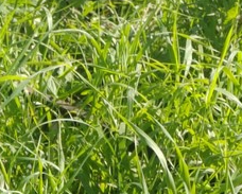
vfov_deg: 6.5
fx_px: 1692
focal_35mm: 236
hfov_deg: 8.0
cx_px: -108
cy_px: 275
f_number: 1.9
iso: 100
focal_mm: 5.52
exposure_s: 1/500
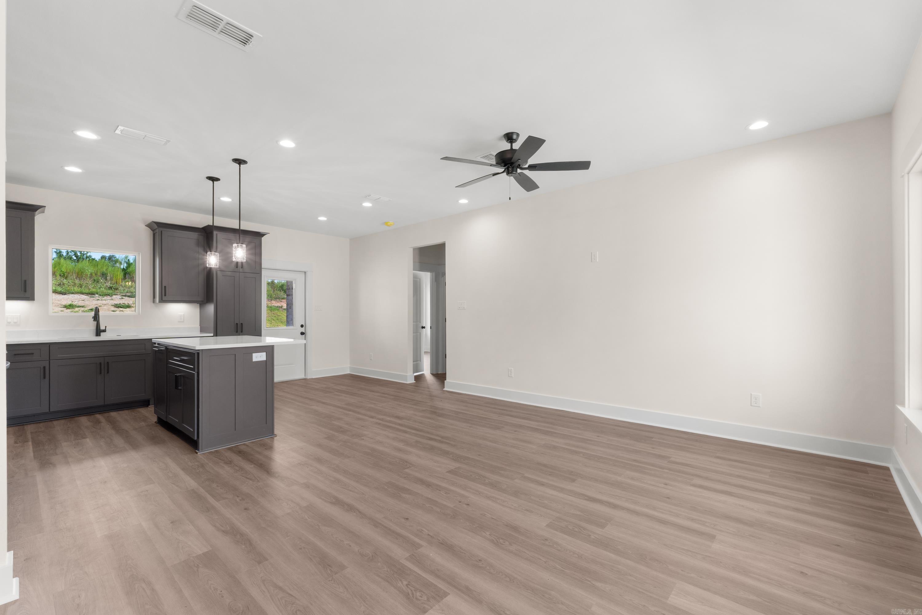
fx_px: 384
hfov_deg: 100.4
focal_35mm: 15
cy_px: 308
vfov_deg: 77.3
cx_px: 461
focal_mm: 10
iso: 200
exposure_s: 1/3
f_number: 9
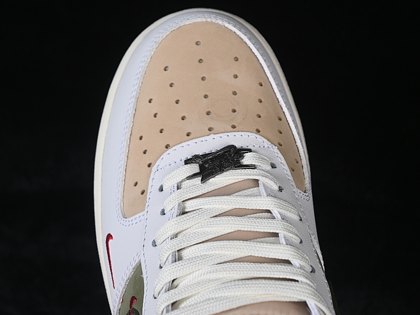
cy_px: 156
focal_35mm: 82
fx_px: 995
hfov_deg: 23.8
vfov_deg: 18.0
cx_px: 203
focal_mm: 50
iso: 160
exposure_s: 1/80
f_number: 7.1
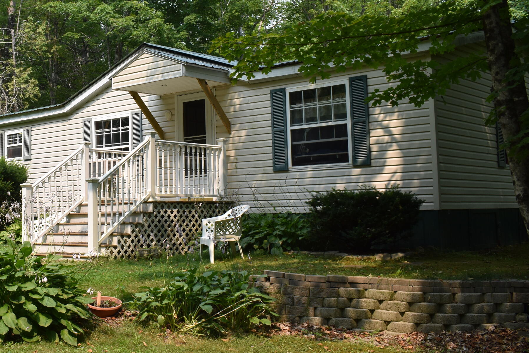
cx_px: 112
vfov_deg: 27.0
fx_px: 735
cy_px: 146
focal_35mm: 50
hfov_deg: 38.3
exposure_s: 1/250
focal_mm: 20
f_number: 8
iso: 180
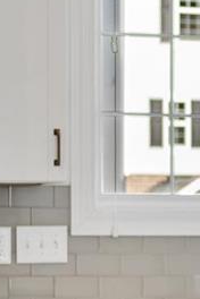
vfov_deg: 9.1
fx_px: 1892
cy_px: 216
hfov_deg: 5.9
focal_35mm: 227
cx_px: 436
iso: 160
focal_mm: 25
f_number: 1.8
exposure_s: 1/200
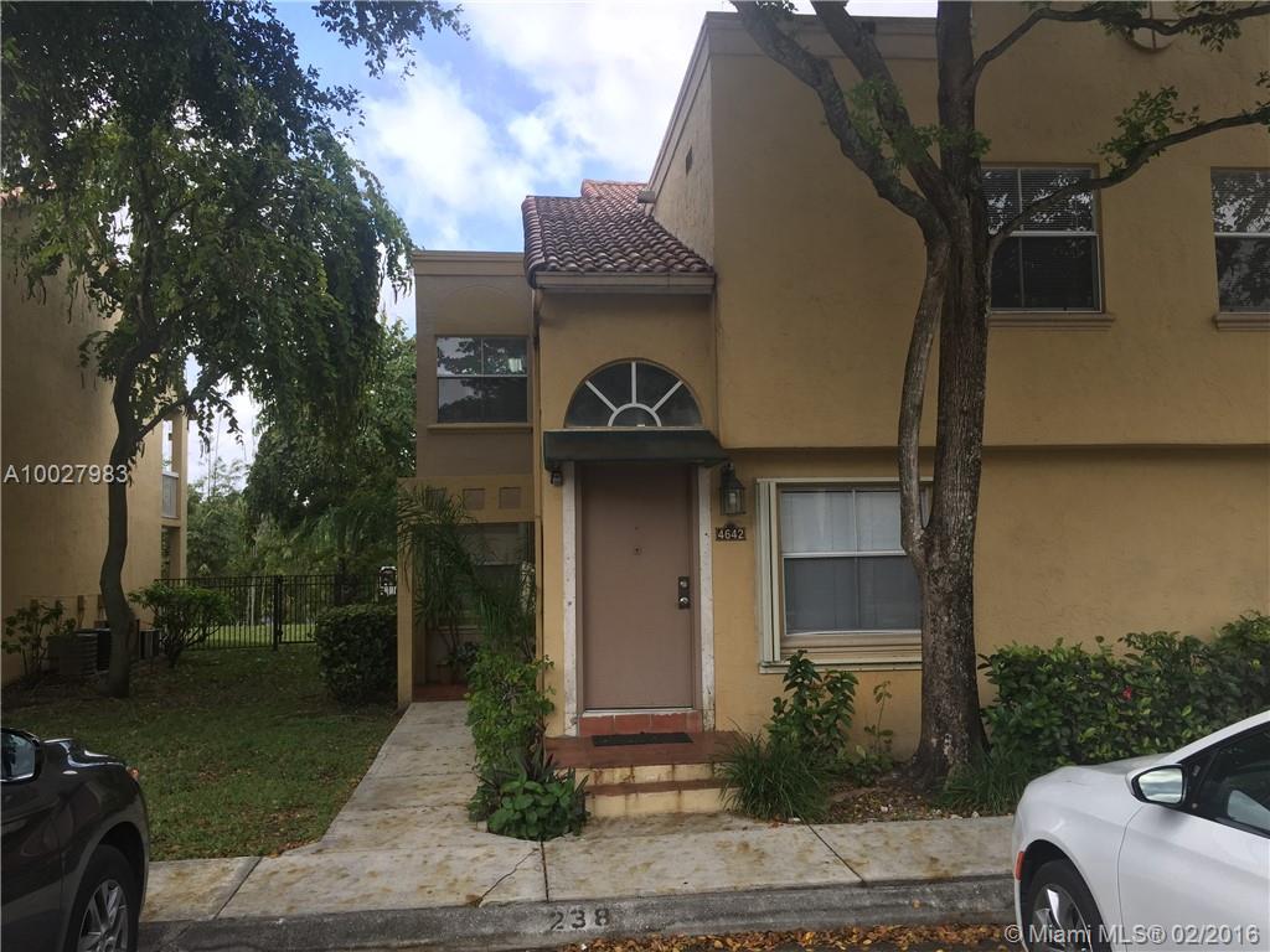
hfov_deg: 61.7
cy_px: 476
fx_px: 1064
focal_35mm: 29
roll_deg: +0.3
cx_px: 635
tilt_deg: +4.3
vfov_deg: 48.2
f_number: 2.2
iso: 32
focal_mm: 4.15
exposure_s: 1/534
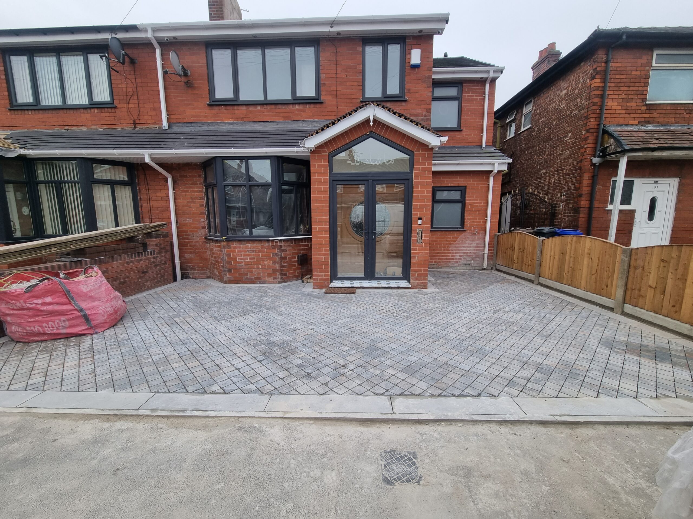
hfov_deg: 106.2
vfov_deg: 89.9
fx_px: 260
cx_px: 346
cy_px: 260
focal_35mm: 13
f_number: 2.2
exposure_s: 1/258
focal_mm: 2.2
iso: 50
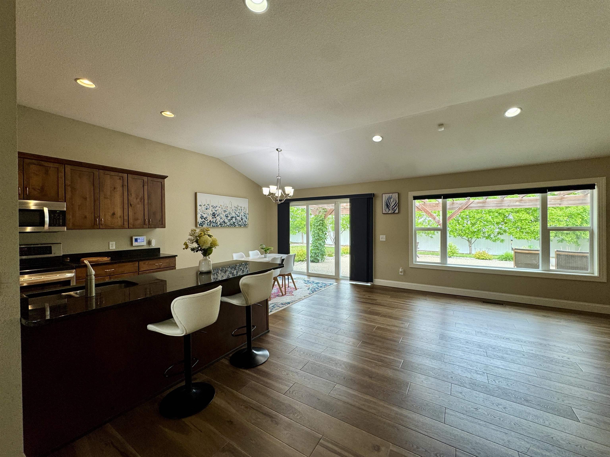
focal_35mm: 14
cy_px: 228
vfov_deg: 85.7
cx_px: 305
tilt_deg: -0.6
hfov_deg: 102.1
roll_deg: +0.0
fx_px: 247
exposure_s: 1/120
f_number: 2.2
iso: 80
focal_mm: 2.22
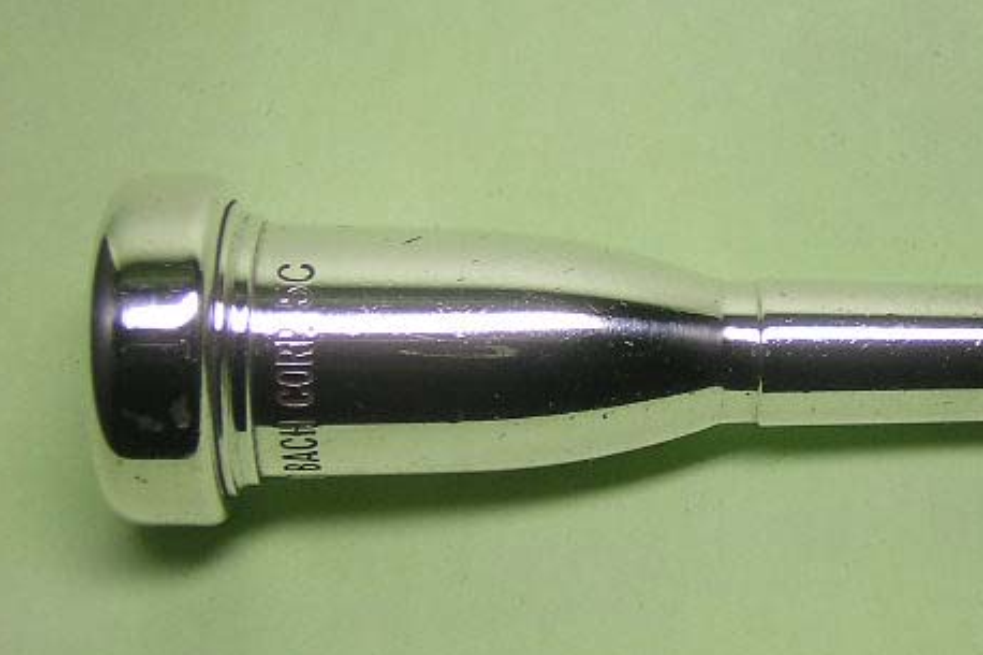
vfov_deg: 14.2
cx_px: 663
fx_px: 2620
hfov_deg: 21.2
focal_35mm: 96
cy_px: 271
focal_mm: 8.6
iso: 100
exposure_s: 1/72.9
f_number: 3.5
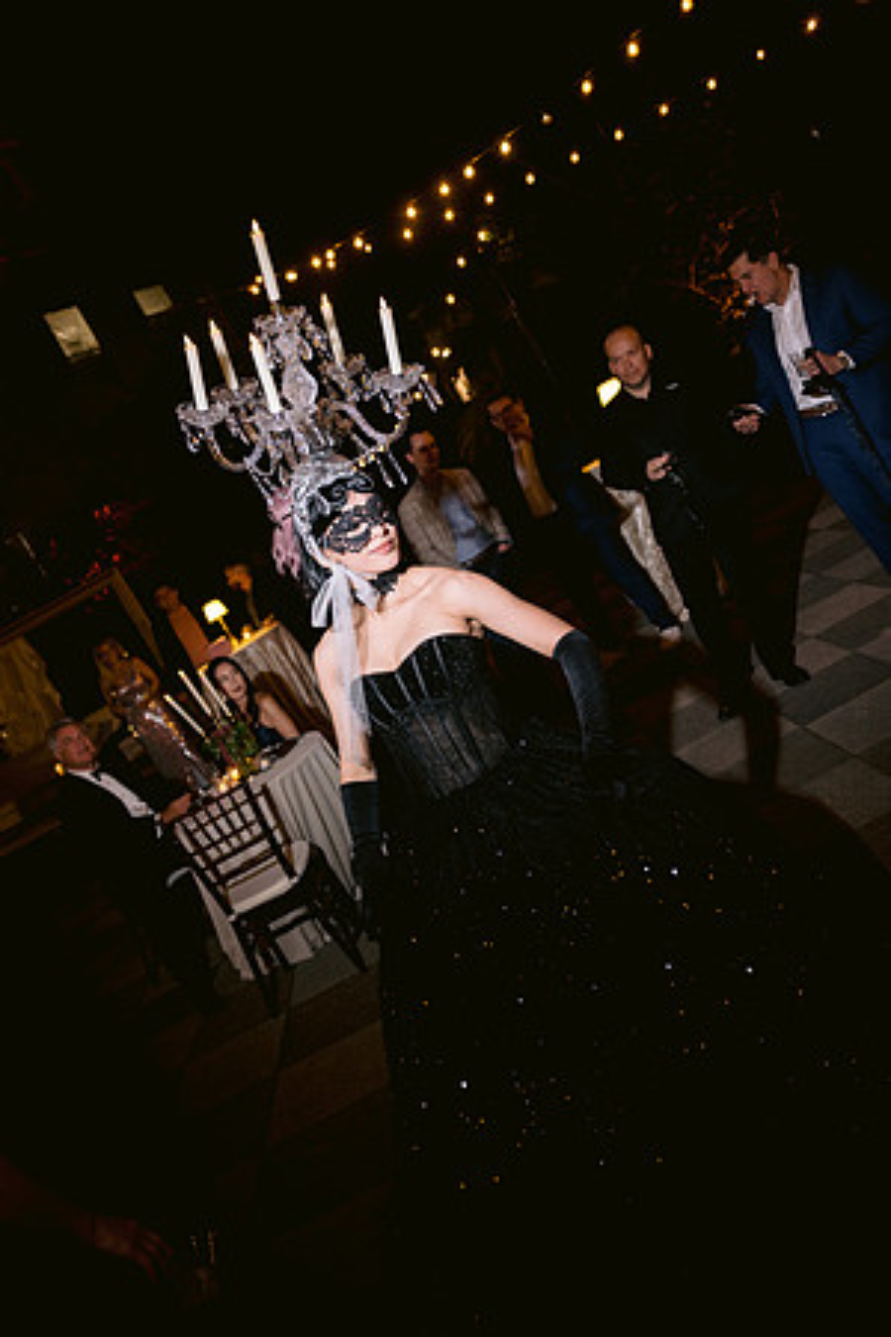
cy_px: 668
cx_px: 446
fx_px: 1039
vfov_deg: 65.5
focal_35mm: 28
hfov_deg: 46.4
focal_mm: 28
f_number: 3.2
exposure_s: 1/100
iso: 1250
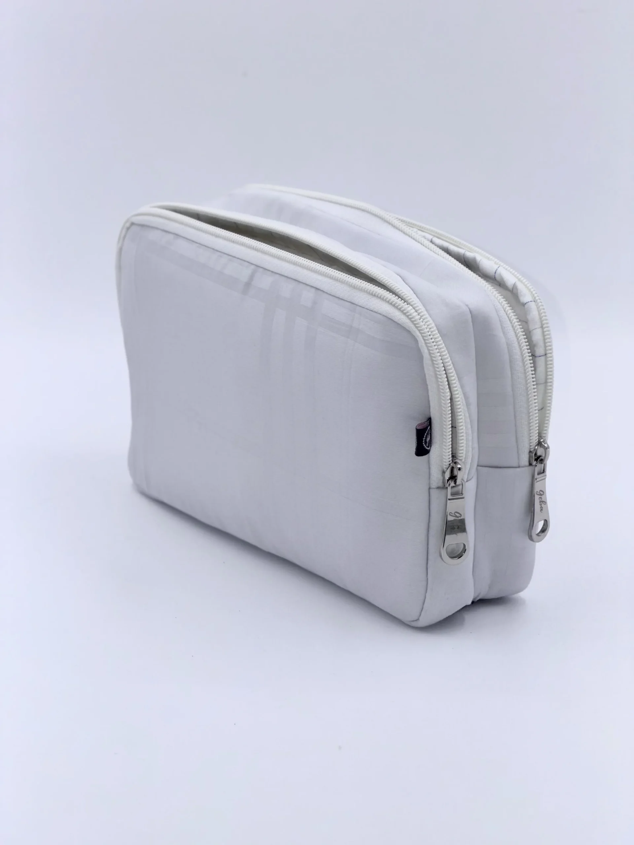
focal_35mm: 100
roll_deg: -2.0
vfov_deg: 19.6
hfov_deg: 14.8
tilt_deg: -18.4
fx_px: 2442
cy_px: 422
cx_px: 317
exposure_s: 1/291
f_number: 2.8
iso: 32
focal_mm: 16.89
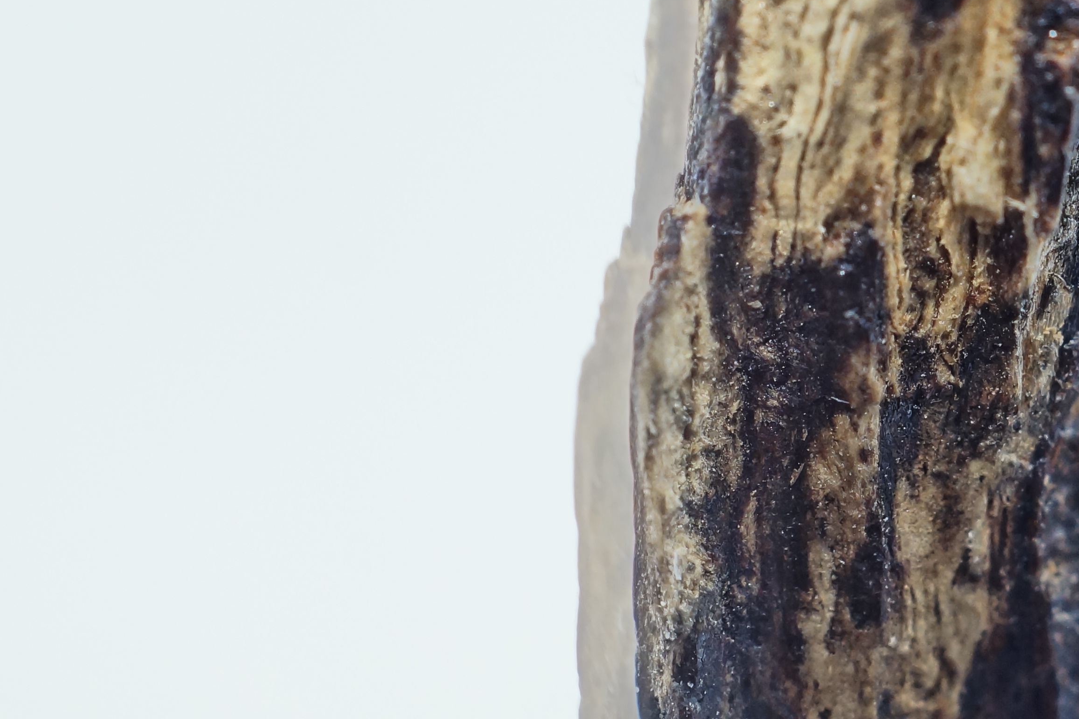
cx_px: 998
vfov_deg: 11.7
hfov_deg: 17.2
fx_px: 3506
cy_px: 225
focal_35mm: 117
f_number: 5.6
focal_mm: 30
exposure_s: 1/160
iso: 400
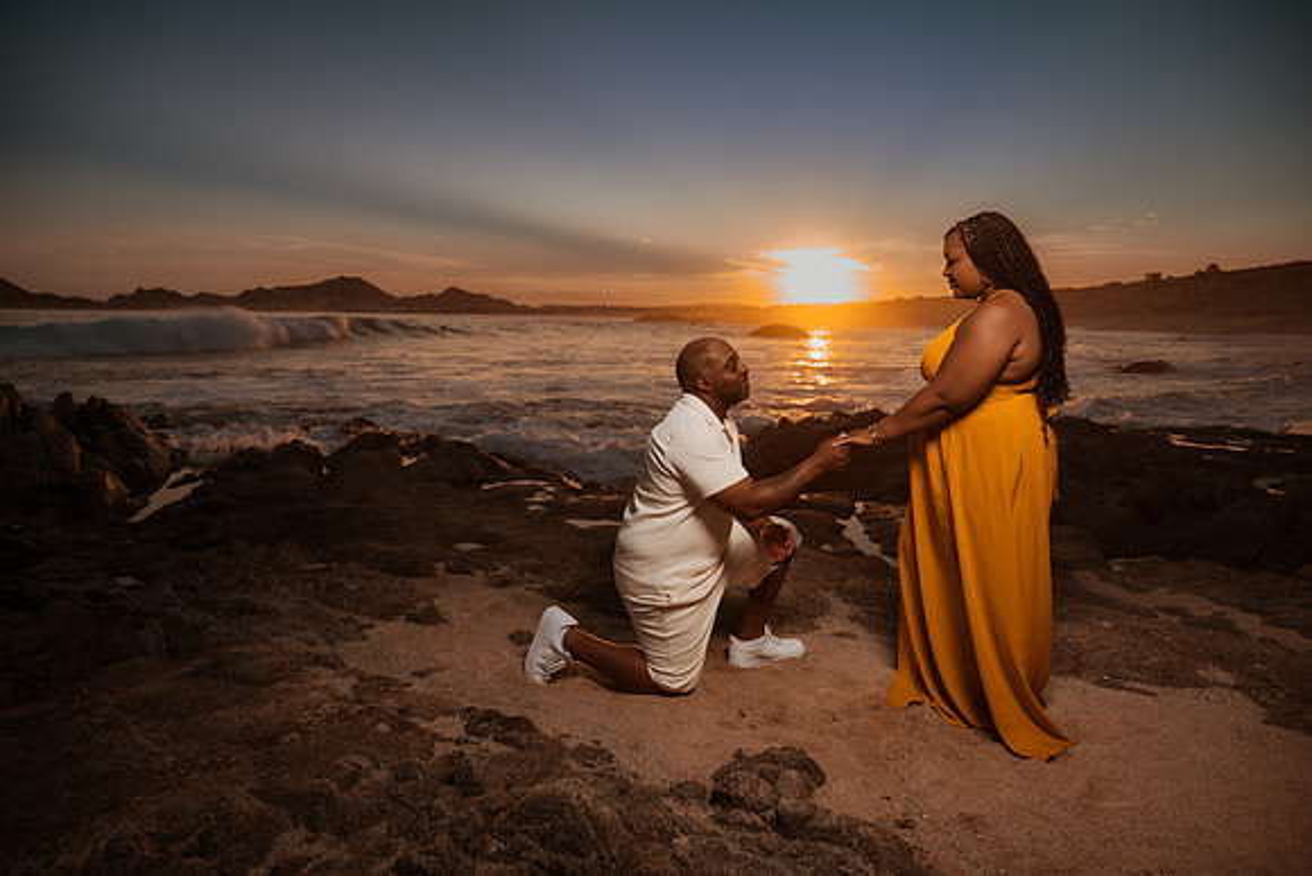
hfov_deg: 73.7
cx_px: 656
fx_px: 875
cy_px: 438
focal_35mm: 24
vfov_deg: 53.2
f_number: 4
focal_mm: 24
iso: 100
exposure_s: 1/400
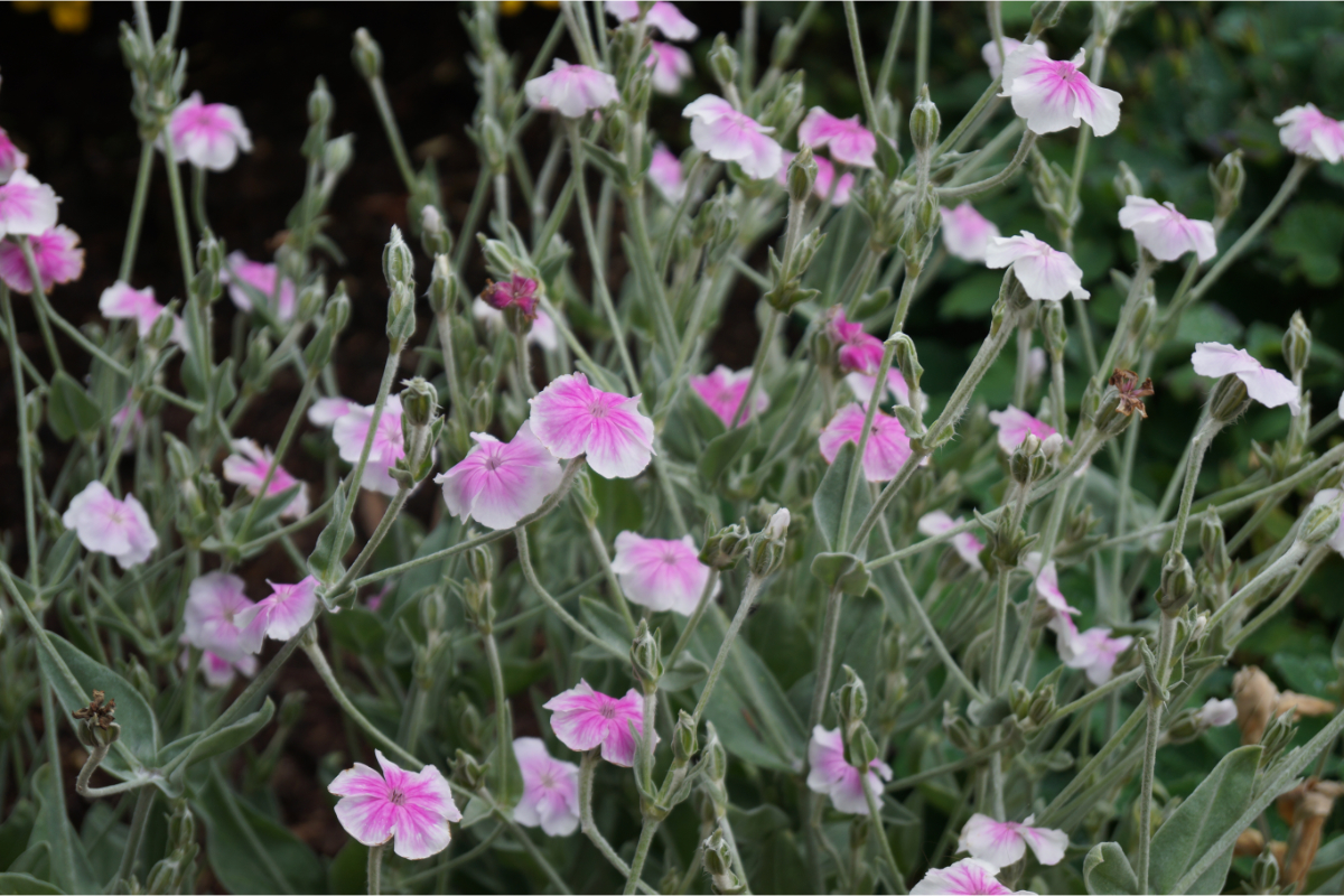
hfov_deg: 24.6
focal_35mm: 82
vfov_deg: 16.6
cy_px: 448
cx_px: 672
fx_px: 3080
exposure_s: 1/160
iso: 125
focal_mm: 55
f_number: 5.6
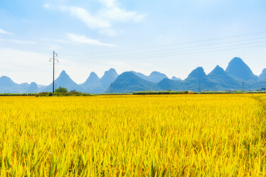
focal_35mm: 38
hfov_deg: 50.7
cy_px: 87
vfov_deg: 35.0
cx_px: 132
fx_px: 281
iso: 50
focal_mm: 37
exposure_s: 1/200
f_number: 10
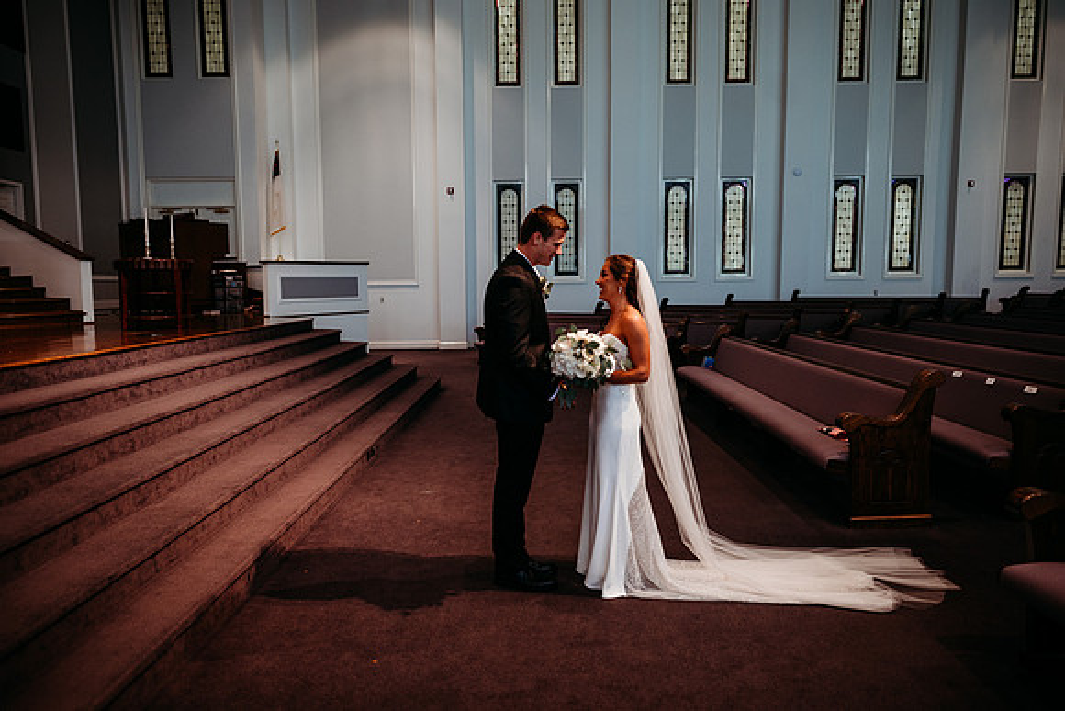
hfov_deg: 73.7
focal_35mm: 24
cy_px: 356
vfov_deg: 53.2
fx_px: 710
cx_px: 532
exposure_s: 1/160
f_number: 2.5
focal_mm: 24
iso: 640
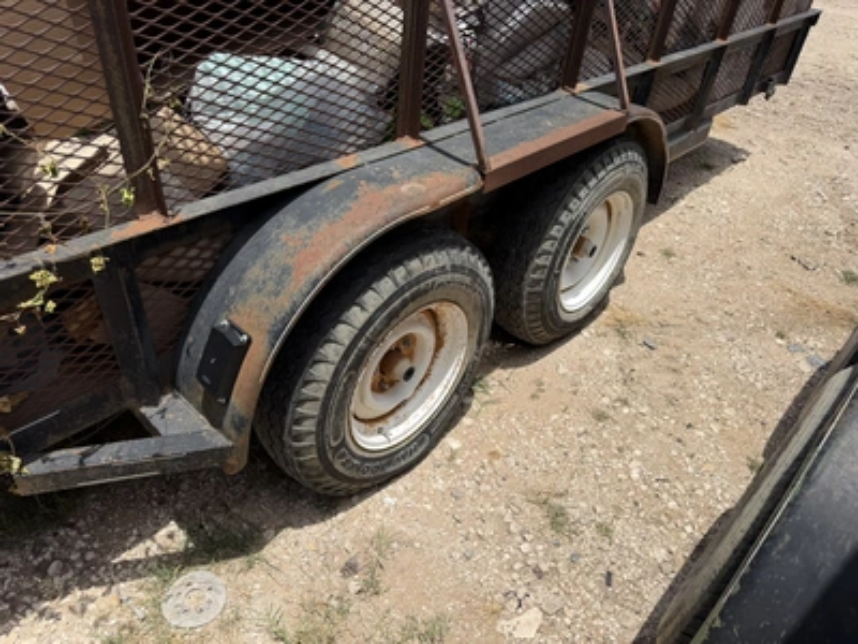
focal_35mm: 24
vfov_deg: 56.8
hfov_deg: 71.6
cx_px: 429
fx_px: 595
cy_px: 322
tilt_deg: -35.2
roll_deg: -7.6
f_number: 1.78
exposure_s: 1/5714
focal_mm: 6.76
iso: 80
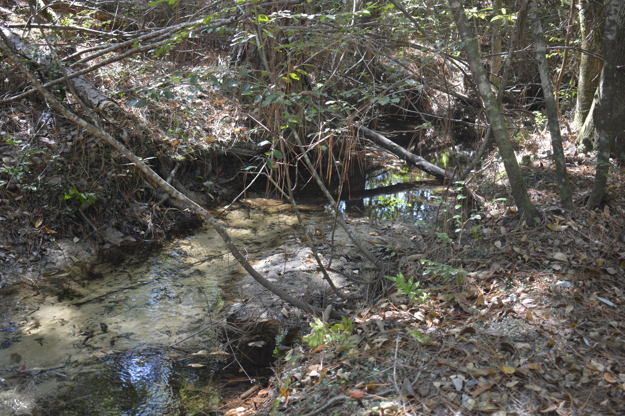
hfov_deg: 43.6
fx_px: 781
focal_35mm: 45
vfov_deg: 29.9
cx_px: 312
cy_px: 208
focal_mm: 30
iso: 450
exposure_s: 1/60
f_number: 4.2
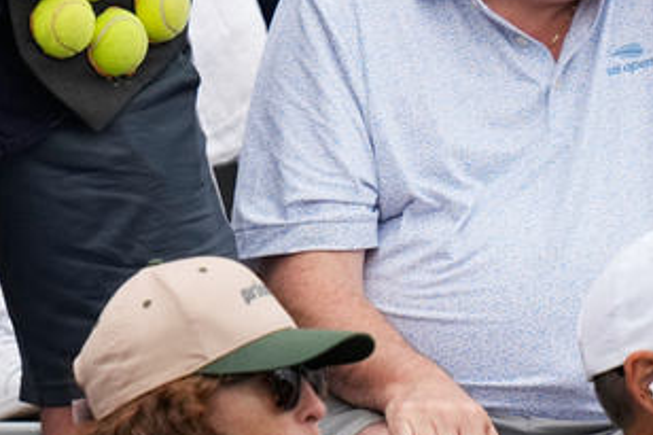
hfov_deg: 1.6
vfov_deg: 1.0
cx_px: -259
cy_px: -168
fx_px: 24111
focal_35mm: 1330
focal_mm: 400
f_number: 2.8
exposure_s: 1/3200
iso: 800
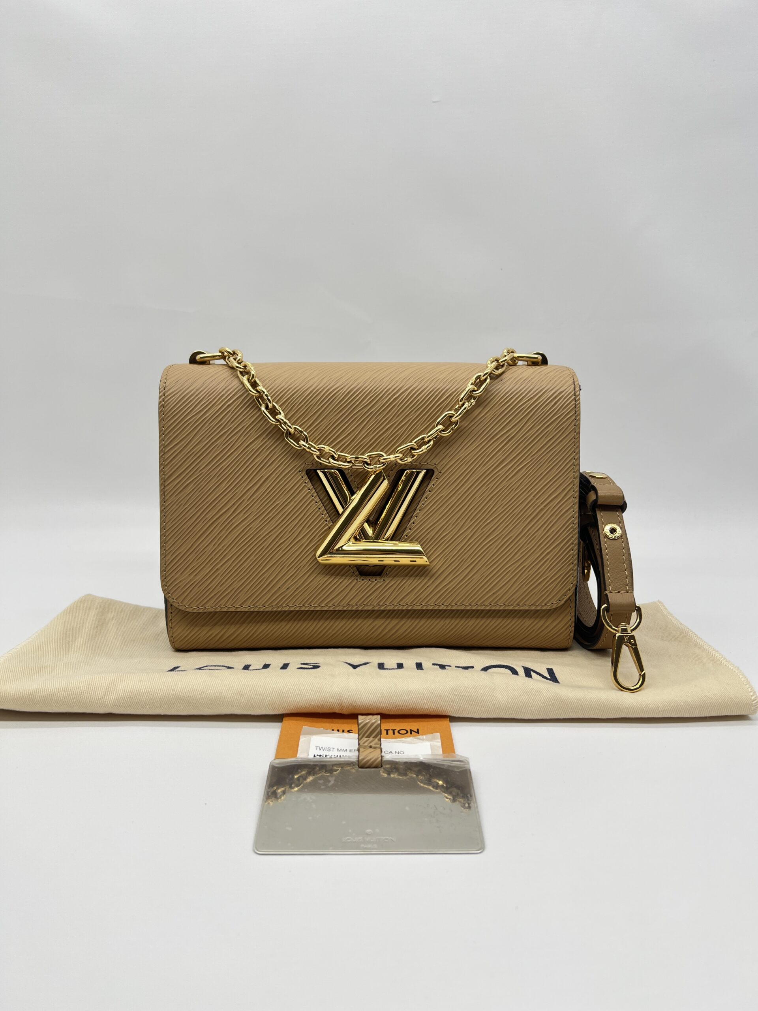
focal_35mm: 26
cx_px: 379
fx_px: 759
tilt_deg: -12.5
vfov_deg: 67.3
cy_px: 506
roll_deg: -0.9
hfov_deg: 53.1
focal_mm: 5.7
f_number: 1.5
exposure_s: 1/137
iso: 40
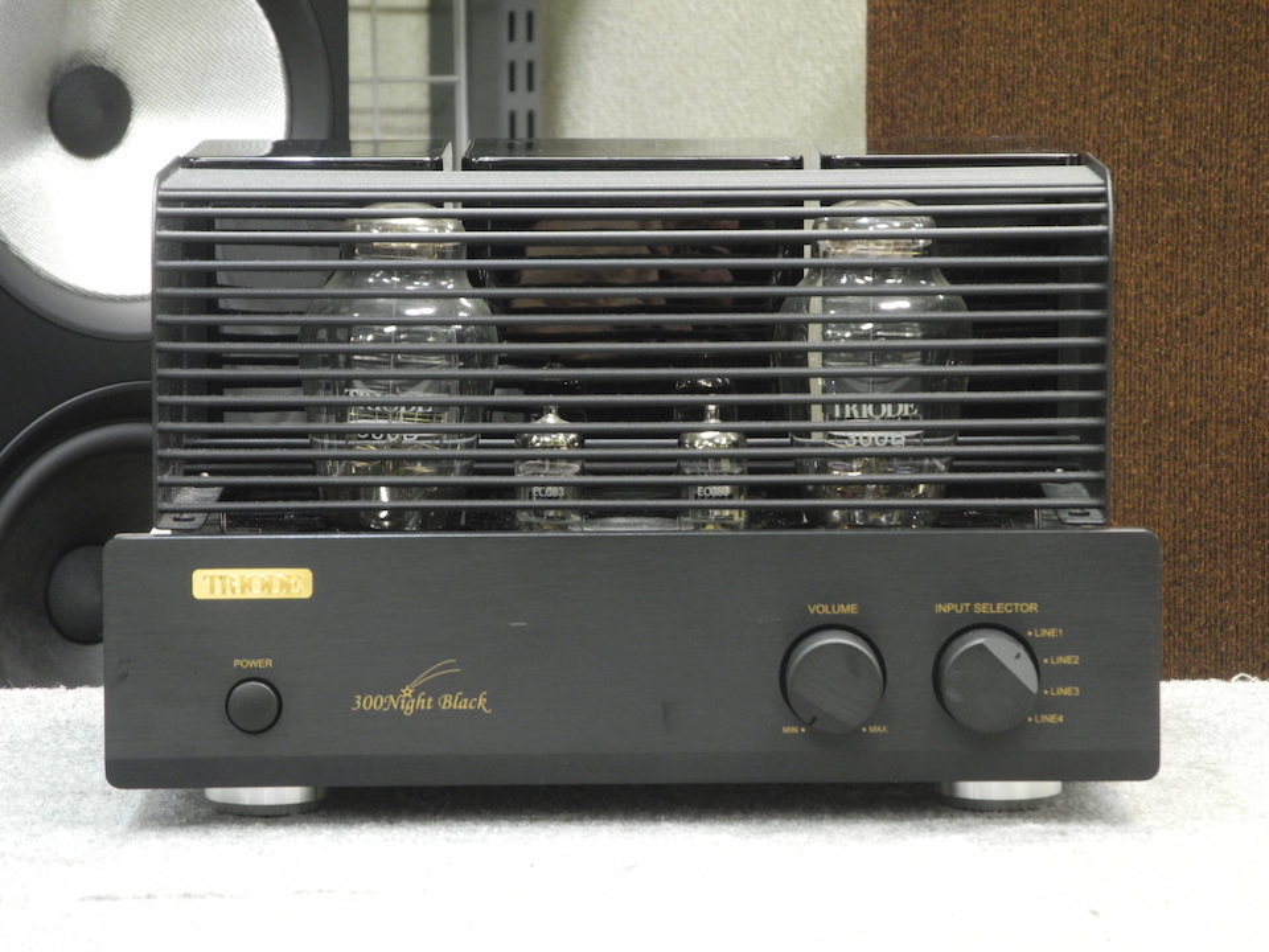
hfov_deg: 11.4
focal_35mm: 173
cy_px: 476
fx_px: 6342
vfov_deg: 8.6
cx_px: 634
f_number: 5.6
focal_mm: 37
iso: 400
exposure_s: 1/6
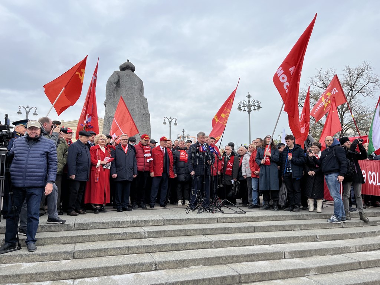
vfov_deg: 53.1
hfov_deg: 67.3
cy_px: 142
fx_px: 285
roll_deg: +0.3
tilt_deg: +7.9
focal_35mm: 26
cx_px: 190
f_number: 1.6
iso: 50
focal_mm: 5.1
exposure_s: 1/2755
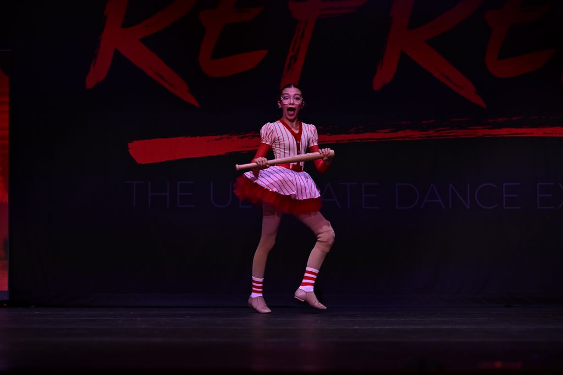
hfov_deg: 19.5
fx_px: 1642
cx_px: 282
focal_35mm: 105
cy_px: 188
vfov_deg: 13.0
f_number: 3.5
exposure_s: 1/800
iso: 2500
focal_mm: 105
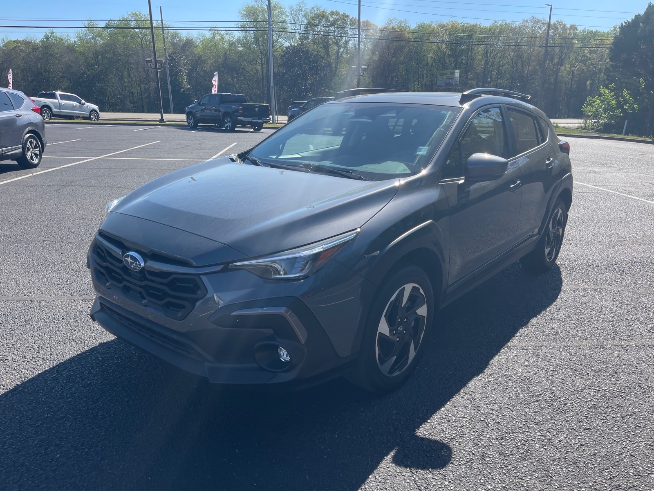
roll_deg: +0.2
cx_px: 327
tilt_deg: -19.0
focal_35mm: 26
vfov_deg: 53.1
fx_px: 491
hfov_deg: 67.3
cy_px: 246
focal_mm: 5.1
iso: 32
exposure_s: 1/3086
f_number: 1.6
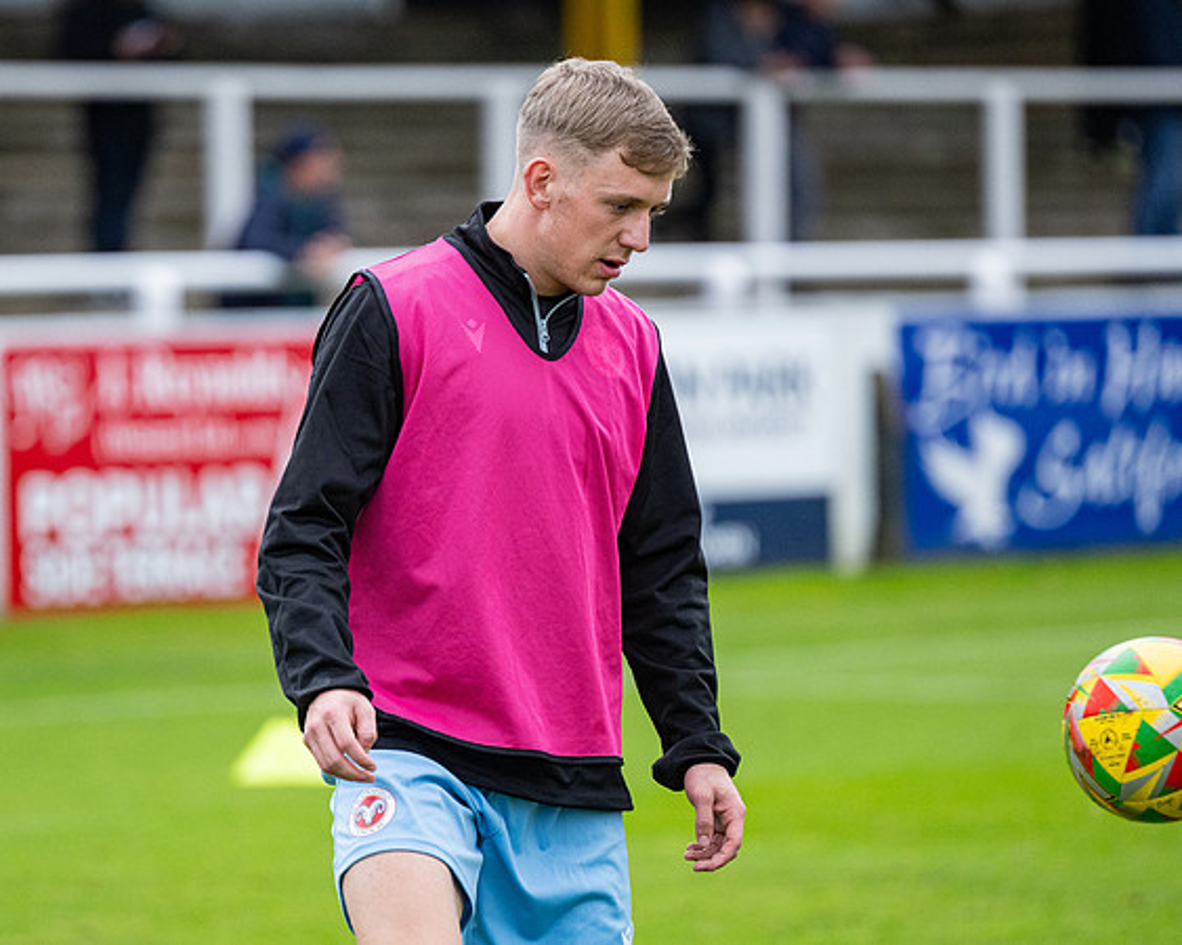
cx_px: 472
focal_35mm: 312
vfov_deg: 5.0
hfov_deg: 6.2
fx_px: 10914
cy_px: 472
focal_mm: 185
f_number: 2.8
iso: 1000
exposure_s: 1/640
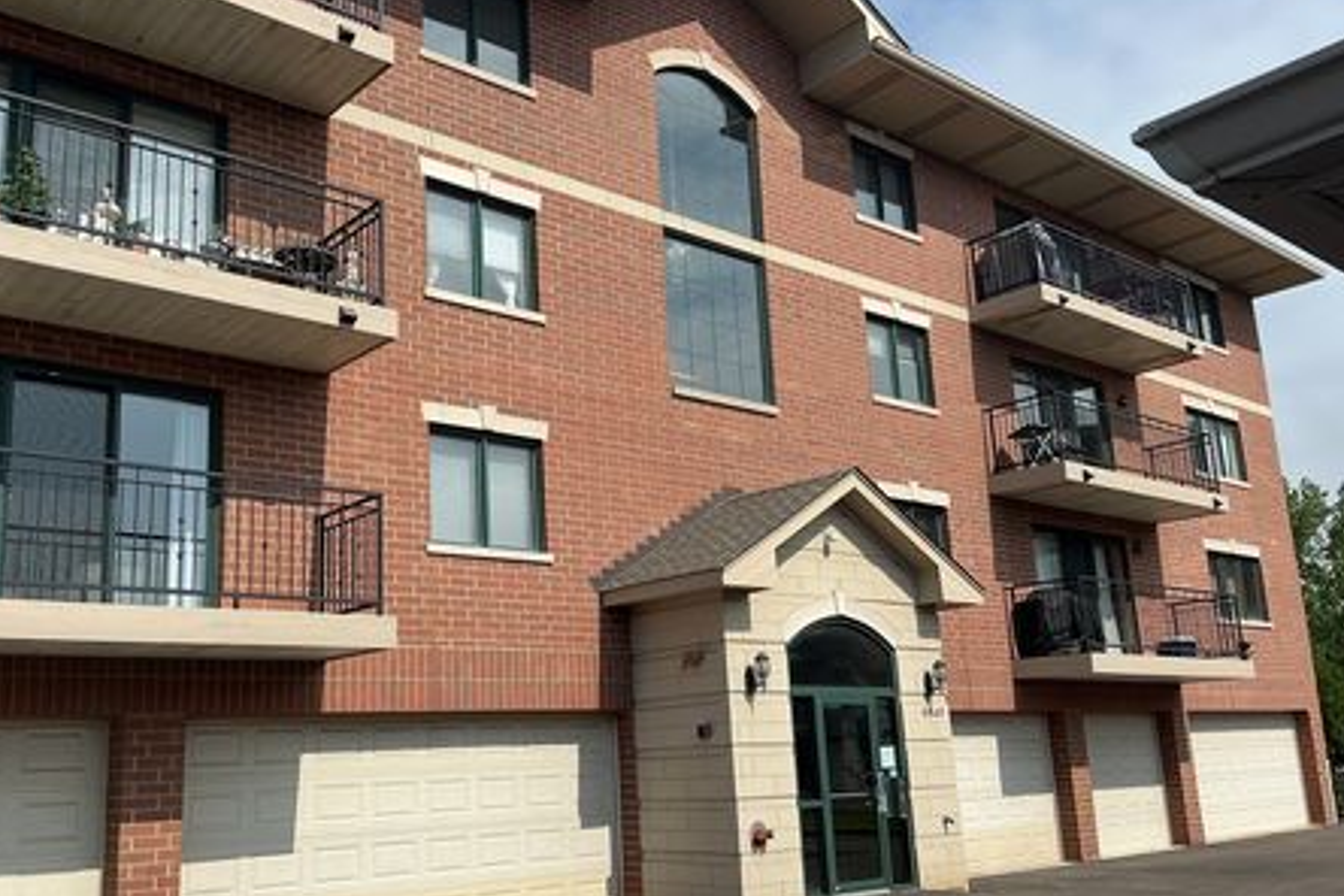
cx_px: 599
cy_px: 477
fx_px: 1269
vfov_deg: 38.9
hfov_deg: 55.7
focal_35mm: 34
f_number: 1.8
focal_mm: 3
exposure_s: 1/2667
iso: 25
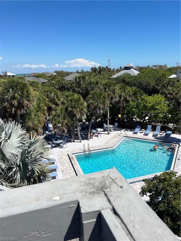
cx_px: 90
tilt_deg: -14.9
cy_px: 120
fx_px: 181
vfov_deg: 67.3
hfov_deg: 53.1
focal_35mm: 26
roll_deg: +1.6
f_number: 1.6
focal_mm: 5.1
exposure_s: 1/5848
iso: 50
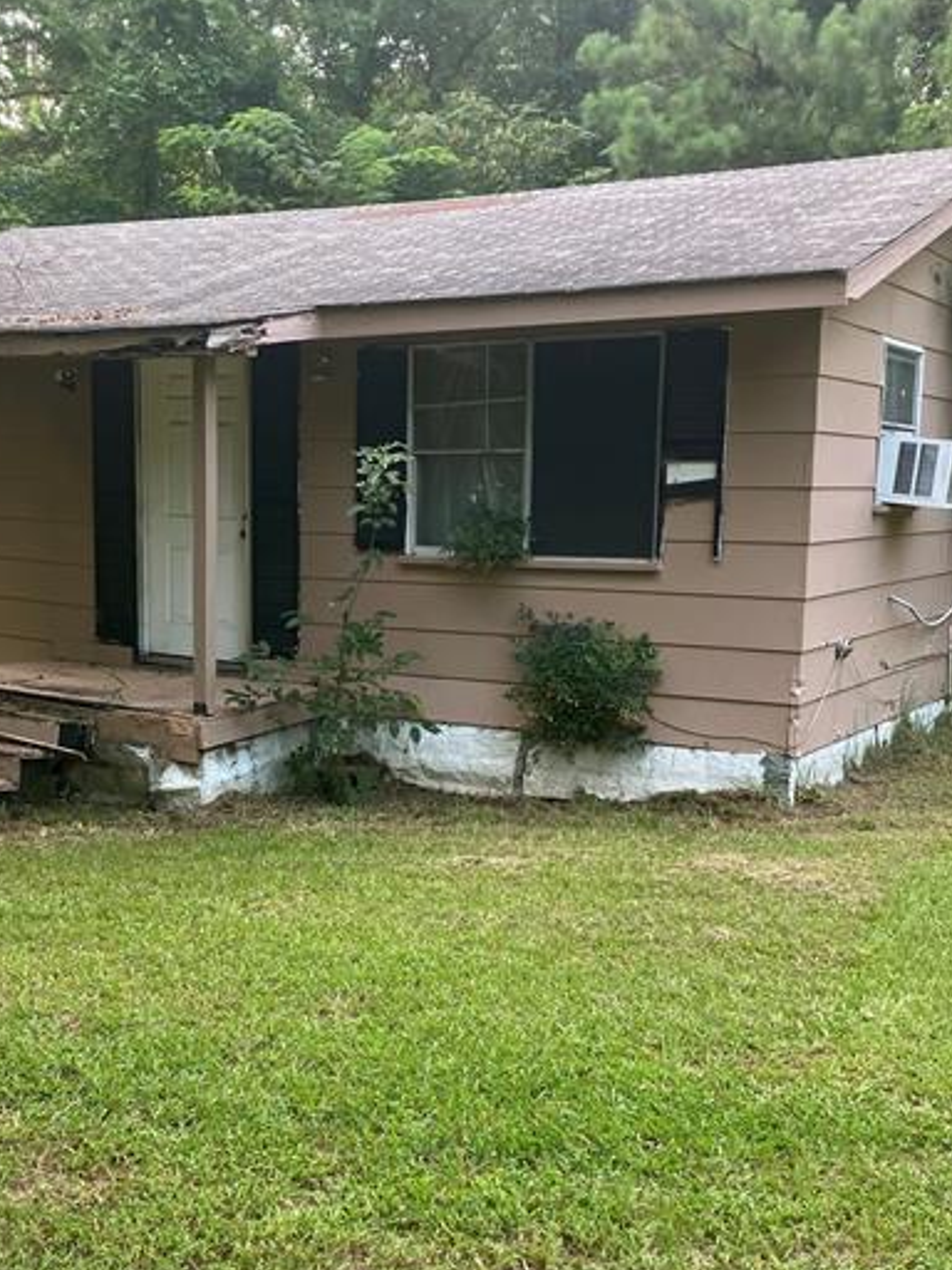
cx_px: 397
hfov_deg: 34.3
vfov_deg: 44.7
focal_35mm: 42
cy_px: 702
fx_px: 1540
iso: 64
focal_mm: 3.99
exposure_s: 1/121
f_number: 1.8
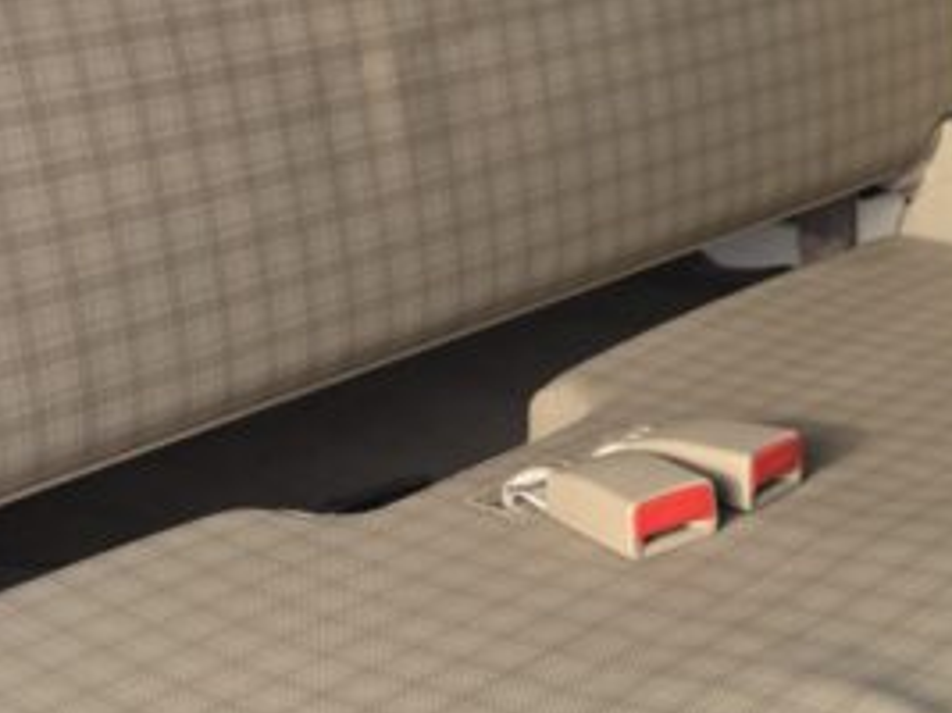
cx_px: 364
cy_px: 488
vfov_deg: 21.2
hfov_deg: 28.1
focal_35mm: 69
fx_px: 1897
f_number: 1.8
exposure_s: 1/180
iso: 64
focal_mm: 5.4
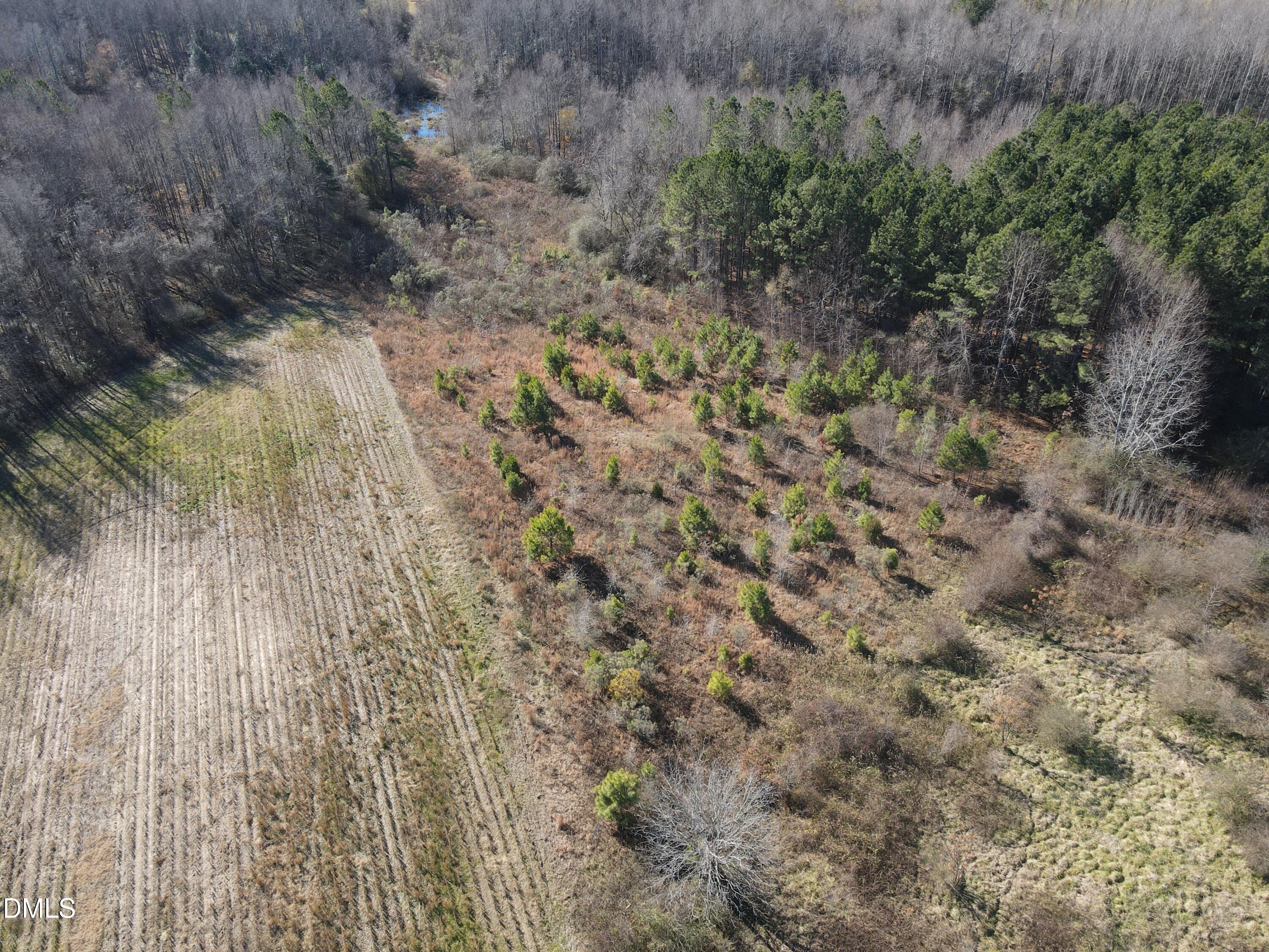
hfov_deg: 71.6
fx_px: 880
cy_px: 476
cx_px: 634
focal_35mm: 24
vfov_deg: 56.8
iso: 100
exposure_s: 1/200
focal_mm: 4.5
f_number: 2.8
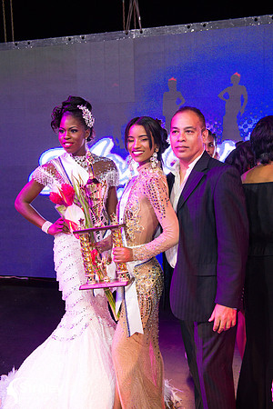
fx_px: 432
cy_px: 204
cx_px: 136
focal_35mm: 38
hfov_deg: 35.1
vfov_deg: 50.7
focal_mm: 38
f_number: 5
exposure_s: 1/160
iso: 4000
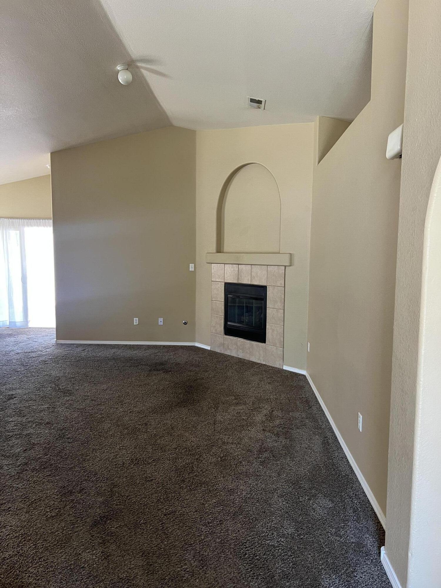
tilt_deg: -4.5
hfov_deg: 53.1
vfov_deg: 67.3
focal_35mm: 26
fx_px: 442
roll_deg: -0.6
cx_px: 220
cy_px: 294
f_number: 1.5
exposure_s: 1/80
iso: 125
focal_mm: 5.7
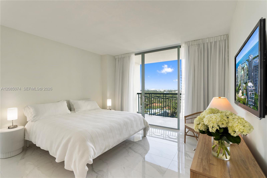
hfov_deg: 96.7
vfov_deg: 73.7
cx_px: 134
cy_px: 89
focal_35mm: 16
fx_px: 119
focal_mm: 16
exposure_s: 1/20
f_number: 4.5
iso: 200
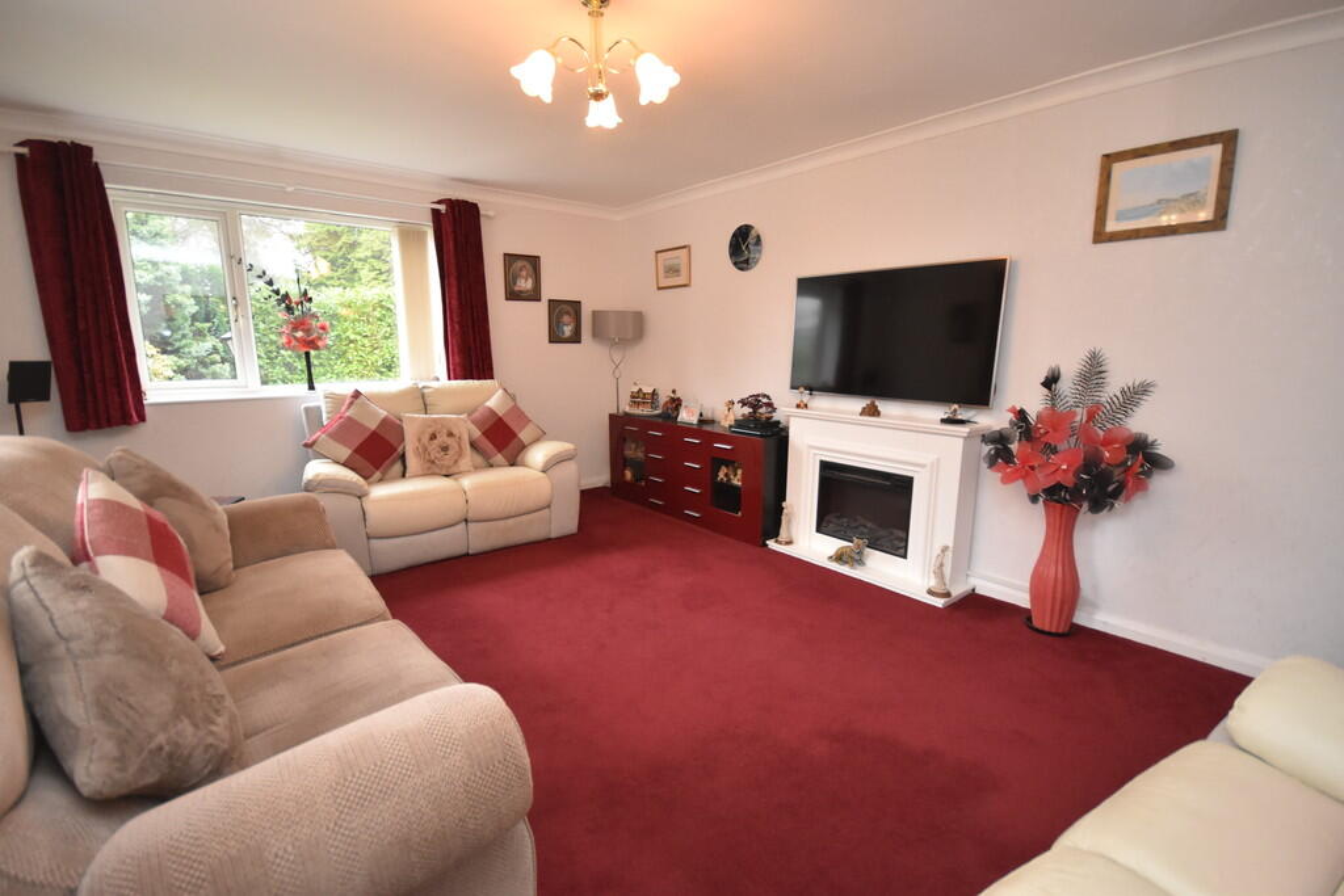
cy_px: 448
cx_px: 672
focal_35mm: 15
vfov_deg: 77.3
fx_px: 560
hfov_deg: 100.4
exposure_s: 1/80
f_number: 4
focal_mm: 10
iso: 1600
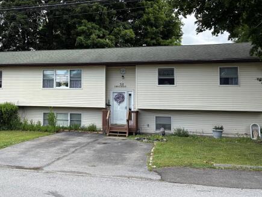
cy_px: 75
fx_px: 326
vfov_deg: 33.5
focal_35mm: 43
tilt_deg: +5.1
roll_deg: -0.5
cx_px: 63
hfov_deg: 42.4
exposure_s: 1/1451
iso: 64
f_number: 1.6
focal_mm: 5.96
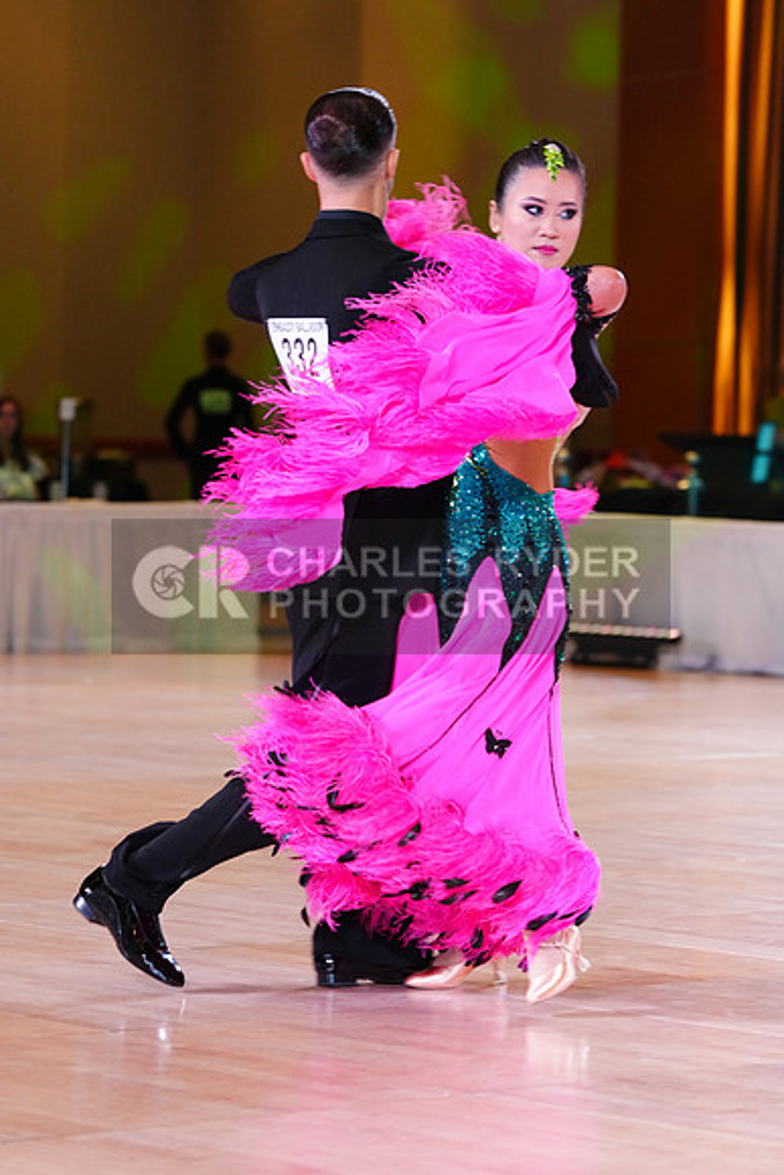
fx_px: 4603
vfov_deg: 14.5
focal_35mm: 141
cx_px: 392
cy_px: 588
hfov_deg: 9.7
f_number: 4.5
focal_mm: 141
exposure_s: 1/250
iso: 2500
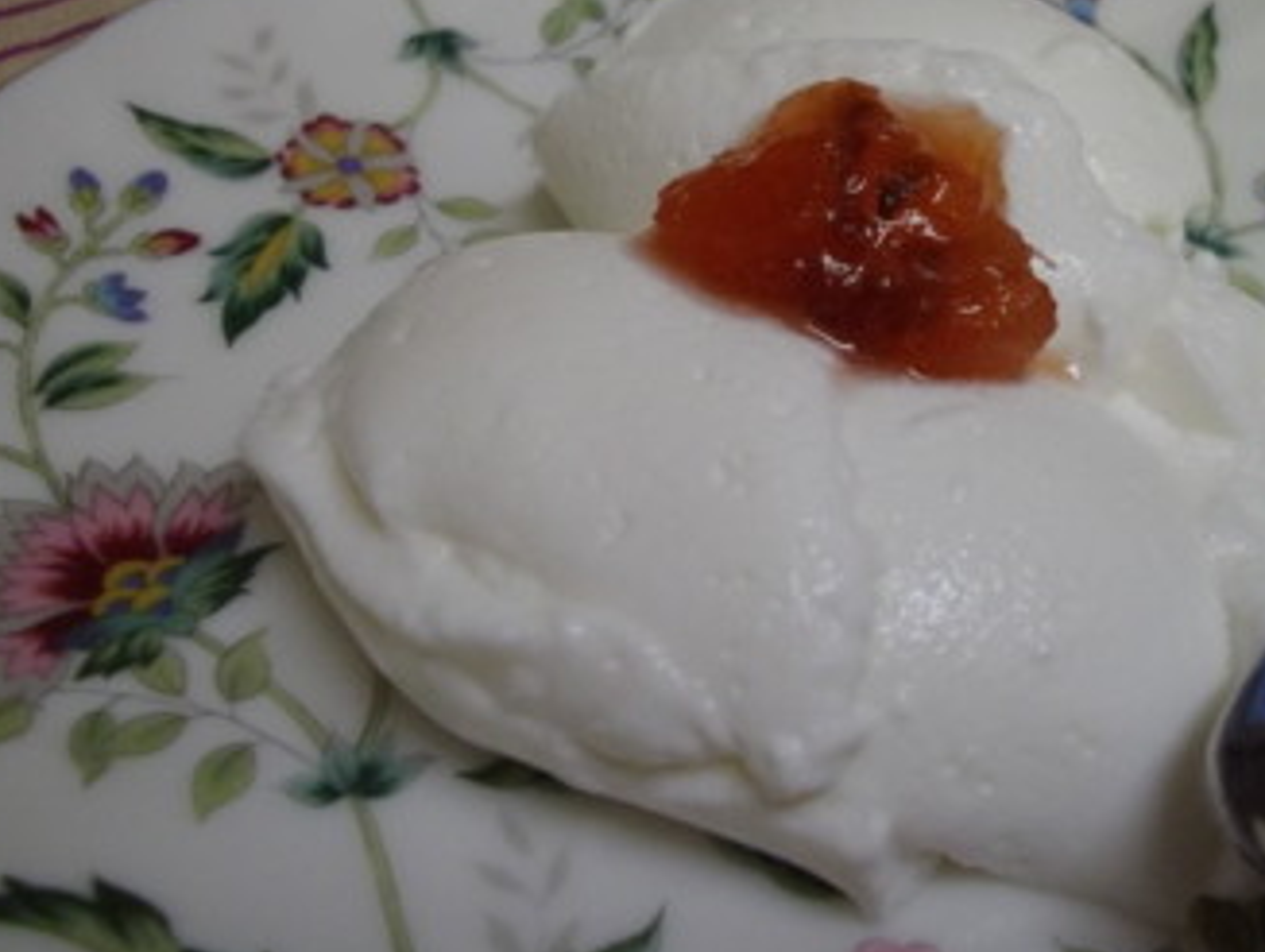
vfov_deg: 32.8
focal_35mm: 44
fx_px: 1610
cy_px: 352
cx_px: 816
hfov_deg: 42.5
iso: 354
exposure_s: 1/50
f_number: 3.5
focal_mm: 5.8
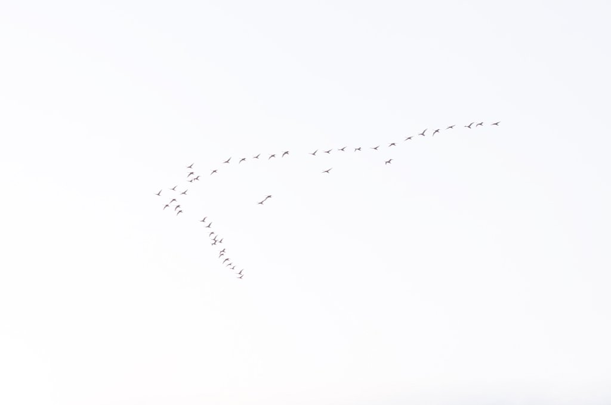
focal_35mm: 124
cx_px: 306
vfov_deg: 11.0
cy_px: 202
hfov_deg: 16.6
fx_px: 2100
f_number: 8
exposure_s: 1/125
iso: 160
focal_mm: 83
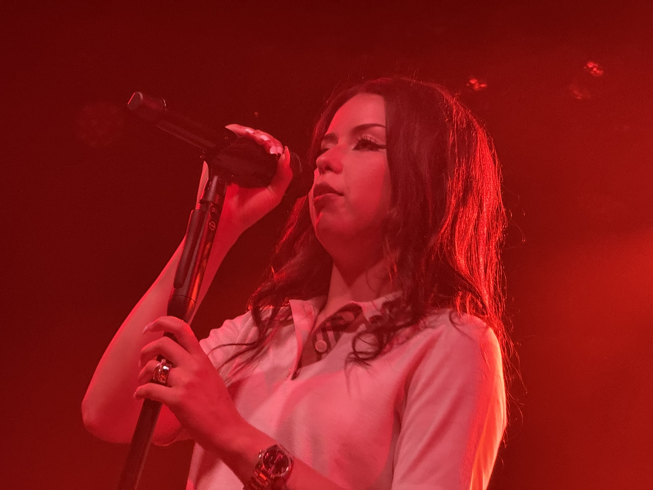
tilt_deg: +20.7
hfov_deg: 16.4
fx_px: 2264
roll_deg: -16.8
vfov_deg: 12.3
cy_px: 245
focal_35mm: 120
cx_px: 326
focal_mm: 15.66
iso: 640
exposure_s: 1/55
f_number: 2.8
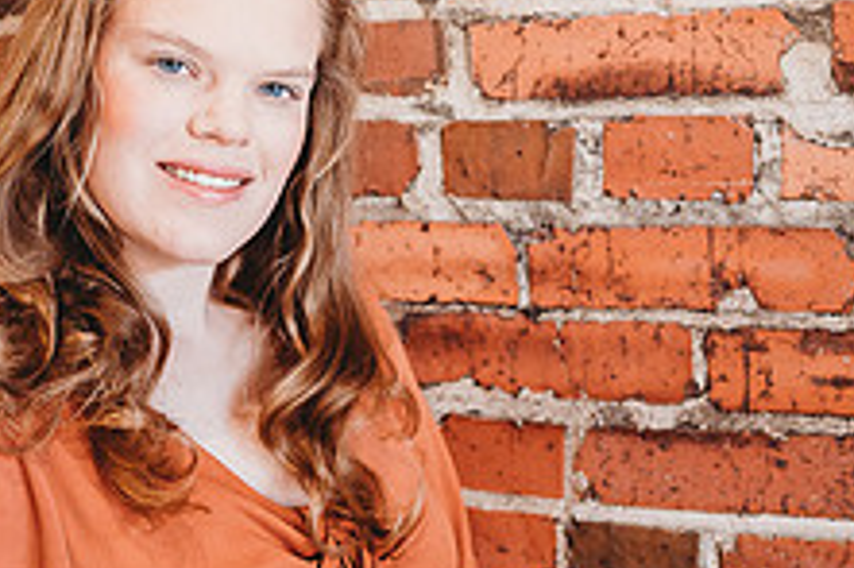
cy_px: 164
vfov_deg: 21.4
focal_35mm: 63
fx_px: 1493
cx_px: 189
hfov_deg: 31.2
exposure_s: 1/160
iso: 500
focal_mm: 24
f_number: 2.2
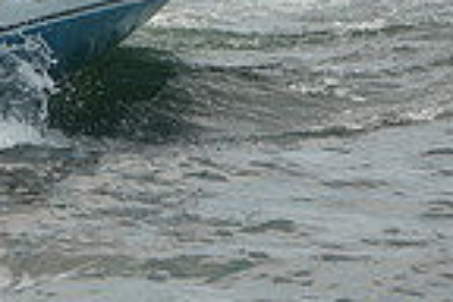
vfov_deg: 2.7
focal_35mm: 503
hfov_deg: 4.1
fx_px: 6329
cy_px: -168
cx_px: -384
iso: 250
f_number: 8
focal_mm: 125
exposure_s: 1/800
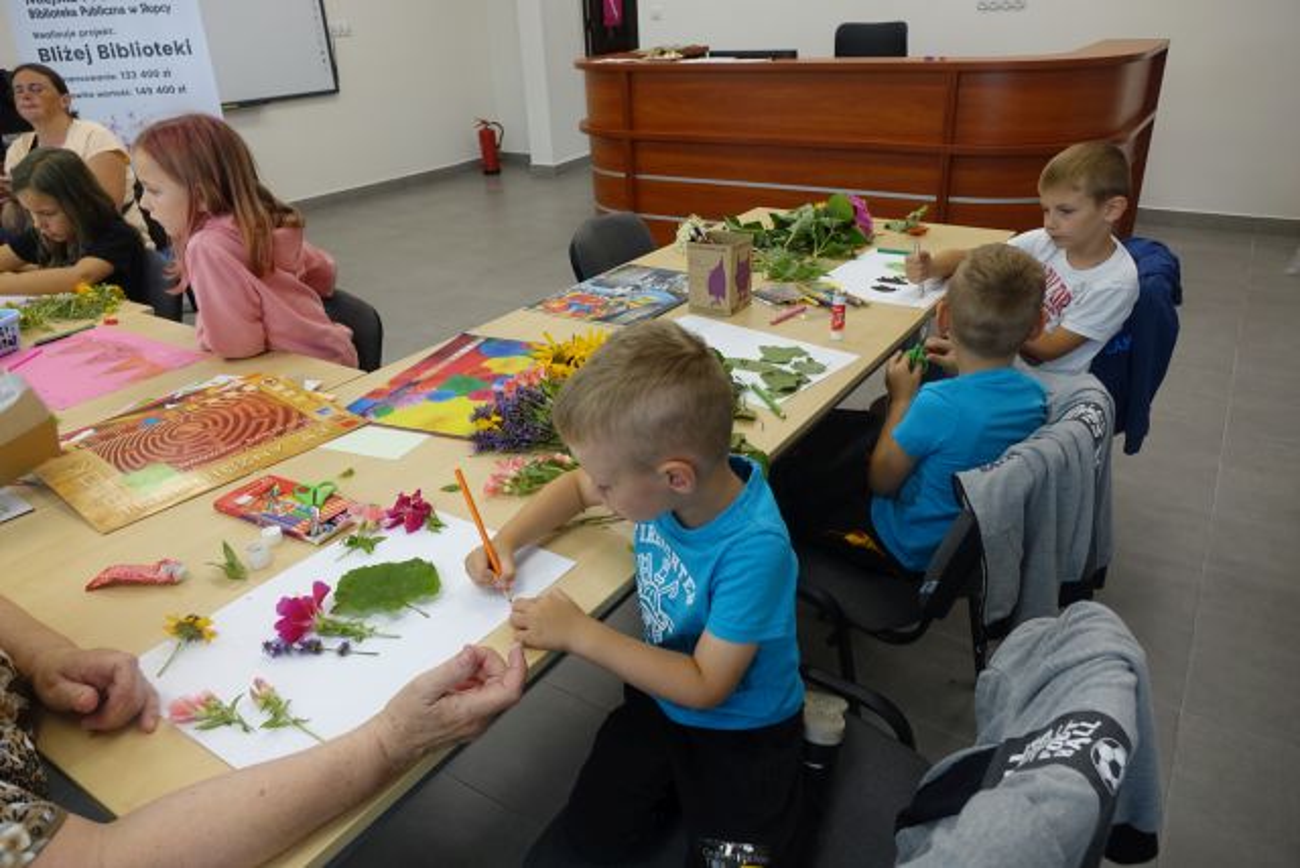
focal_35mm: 24
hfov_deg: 73.7
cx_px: 650
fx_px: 867
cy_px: 434
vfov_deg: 53.2
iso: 125
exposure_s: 1/60
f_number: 2.8
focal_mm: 8.8
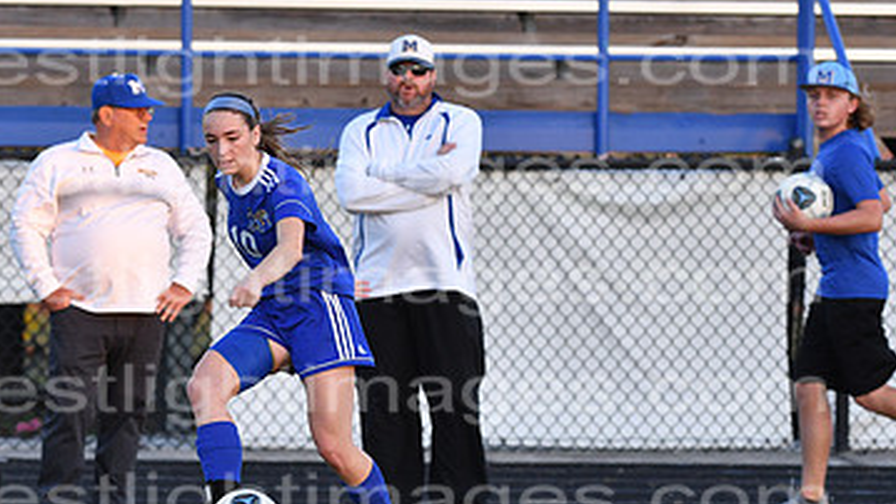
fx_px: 18081
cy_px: 231
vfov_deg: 1.6
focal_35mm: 761
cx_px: 262
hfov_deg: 2.8
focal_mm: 300
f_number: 5.6
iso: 800
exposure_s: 1/500
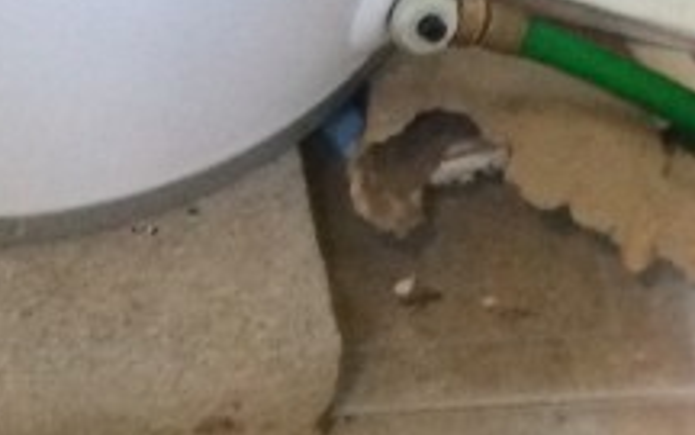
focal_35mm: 146
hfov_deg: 13.7
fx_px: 2765
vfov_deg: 8.9
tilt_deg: -53.8
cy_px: 390
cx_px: -228
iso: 320
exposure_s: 1/20
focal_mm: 4.15
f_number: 2.2
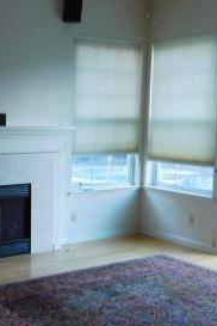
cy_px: 209
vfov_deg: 35.4
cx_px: 20
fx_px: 506
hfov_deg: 23.5
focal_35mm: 56
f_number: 3
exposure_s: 1/30
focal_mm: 4
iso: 320
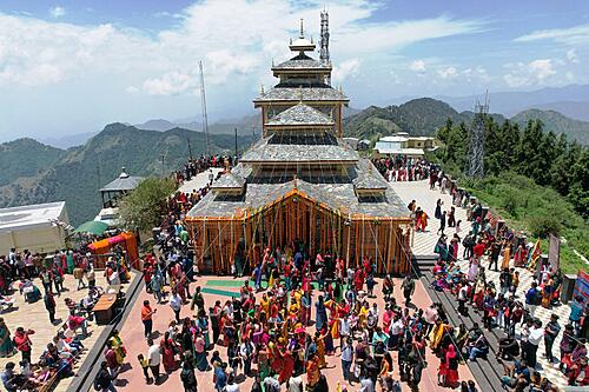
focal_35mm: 22
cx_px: 294
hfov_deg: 78.6
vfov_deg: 57.2
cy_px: 196
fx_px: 360
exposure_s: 1/3000
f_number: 2.4
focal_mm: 8.38
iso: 120
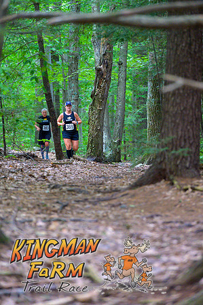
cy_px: 152
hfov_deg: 6.9
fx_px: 1695
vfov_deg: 10.3
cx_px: 102
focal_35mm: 200
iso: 8000
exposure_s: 1/250
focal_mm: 200
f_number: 4
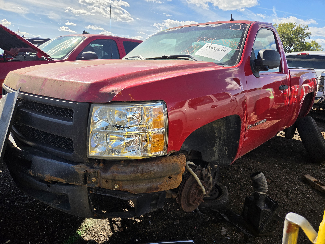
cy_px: 122
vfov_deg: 58.9
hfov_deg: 73.9
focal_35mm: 23
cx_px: 162
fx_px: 216
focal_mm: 5.4
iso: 80
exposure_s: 1/4364
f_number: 1.8
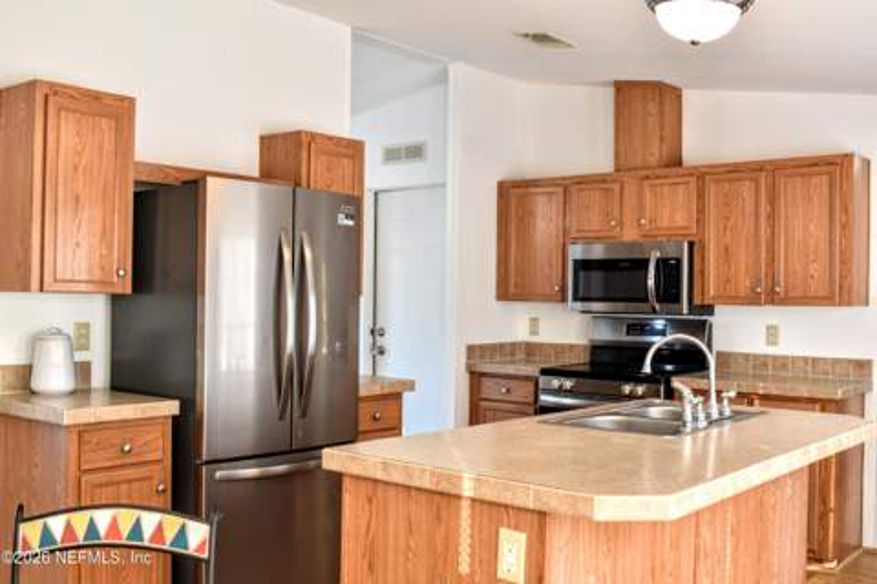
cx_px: 438
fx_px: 877
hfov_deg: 53.1
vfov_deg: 36.9
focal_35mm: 36
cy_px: 292
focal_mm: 24
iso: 360
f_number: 6.3
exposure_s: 1/40
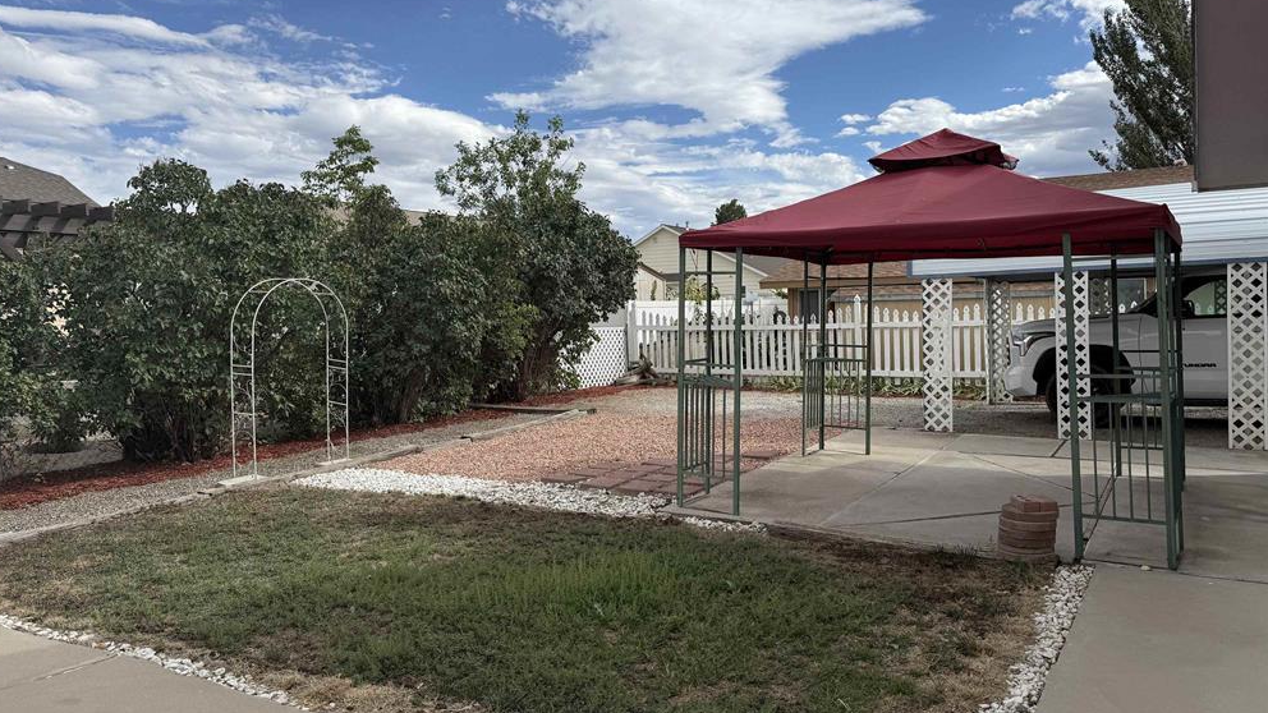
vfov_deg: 42.8
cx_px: 616
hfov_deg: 69.8
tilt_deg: -1.0
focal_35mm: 27
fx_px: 908
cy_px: 308
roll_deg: +1.4
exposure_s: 1/4975
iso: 80
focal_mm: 6.76
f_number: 1.78
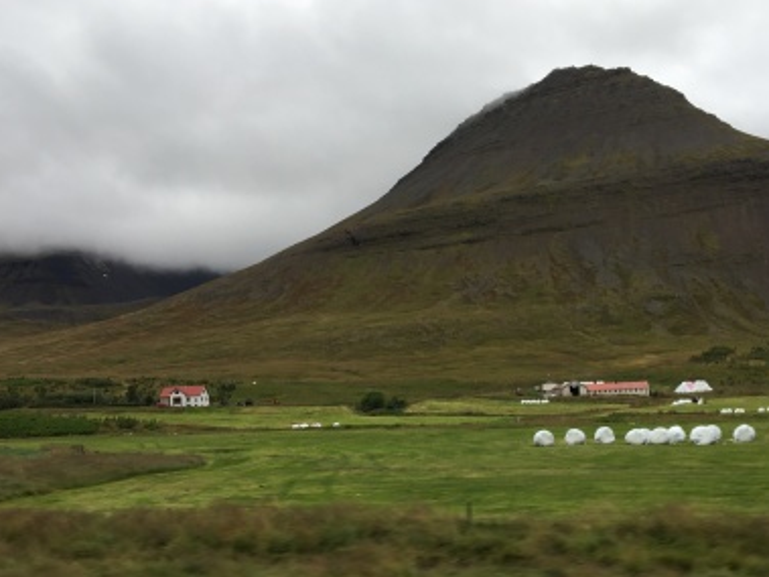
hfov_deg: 44.5
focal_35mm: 42
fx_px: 933
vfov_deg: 34.2
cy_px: 354
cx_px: 478
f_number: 2.2
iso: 25
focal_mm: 4.15
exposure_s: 1/186
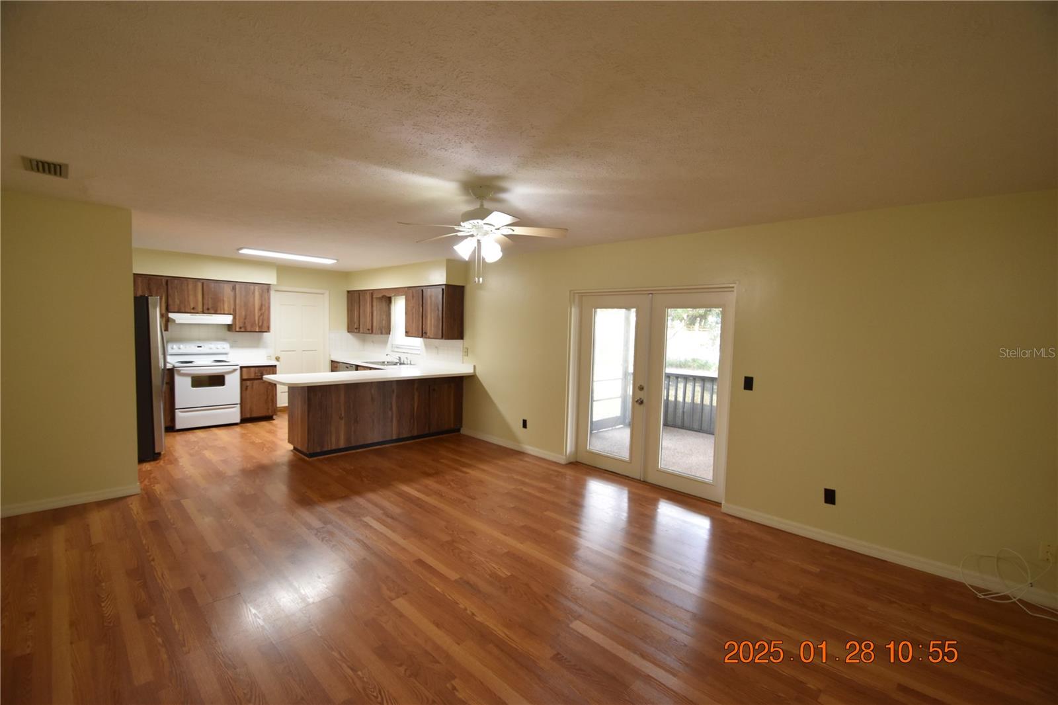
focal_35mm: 15
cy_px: 352
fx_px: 441
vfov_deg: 77.3
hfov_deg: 100.4
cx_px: 529
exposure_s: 1/60
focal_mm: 10
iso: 1000
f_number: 3.5
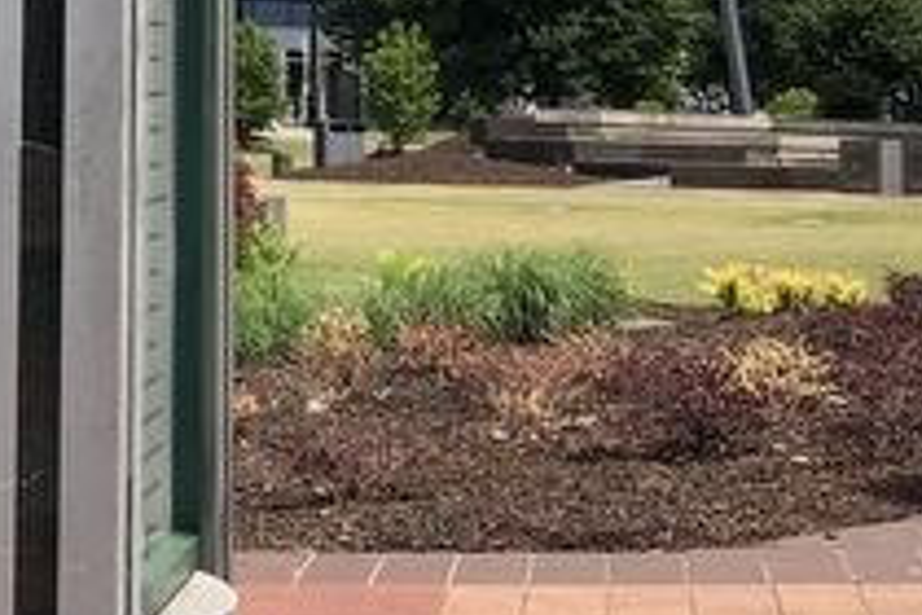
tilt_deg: +6.5
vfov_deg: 12.0
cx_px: -220
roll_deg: -1.2
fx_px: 2843
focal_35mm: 111
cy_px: -167
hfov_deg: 17.5
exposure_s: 1/1845
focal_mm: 4
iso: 20
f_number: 1.8
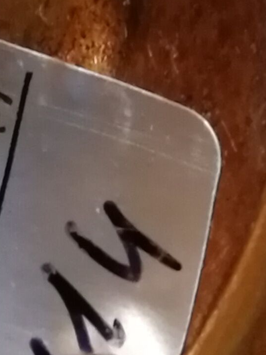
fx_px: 2428
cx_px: -34
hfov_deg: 6.2
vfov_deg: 7.5
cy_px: -629
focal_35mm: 237
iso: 125
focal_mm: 2.38
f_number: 2.2
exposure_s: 1/50
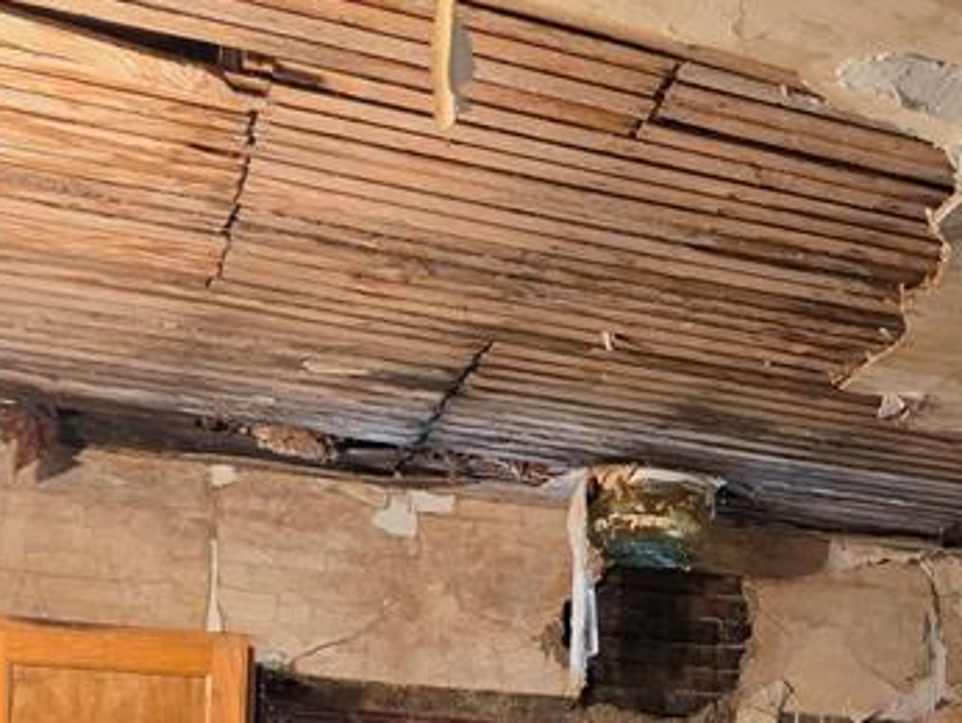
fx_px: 1891
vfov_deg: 20.5
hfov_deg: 26.5
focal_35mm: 68
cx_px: 1029
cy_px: 818
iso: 500
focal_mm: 6.3
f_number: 1.7
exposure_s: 1/120
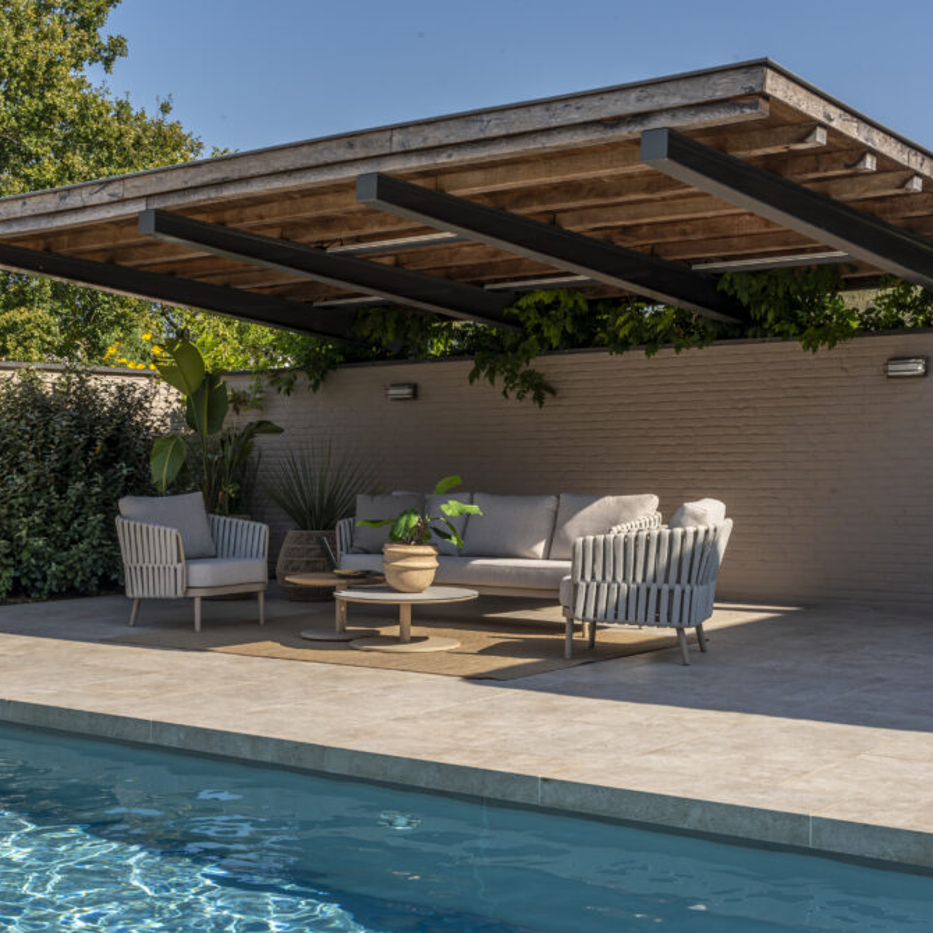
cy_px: 458
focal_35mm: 52
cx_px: 358
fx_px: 1586
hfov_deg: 32.7
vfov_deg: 32.8
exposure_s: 1/160
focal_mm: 40
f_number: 16
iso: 320
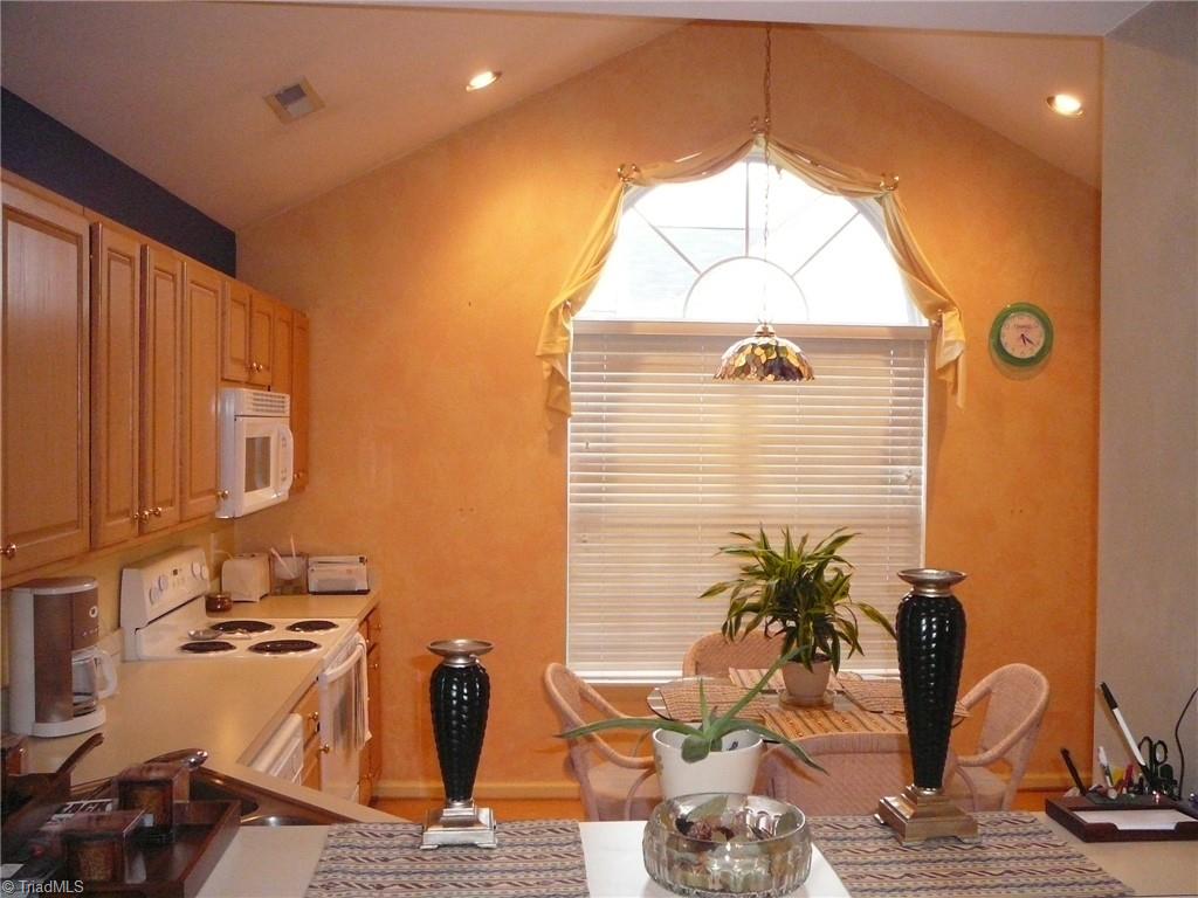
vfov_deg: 40.7
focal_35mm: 35
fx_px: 1211
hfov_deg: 52.6
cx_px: 599
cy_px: 449
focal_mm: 5.2
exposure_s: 1/40
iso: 400
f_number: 2.8
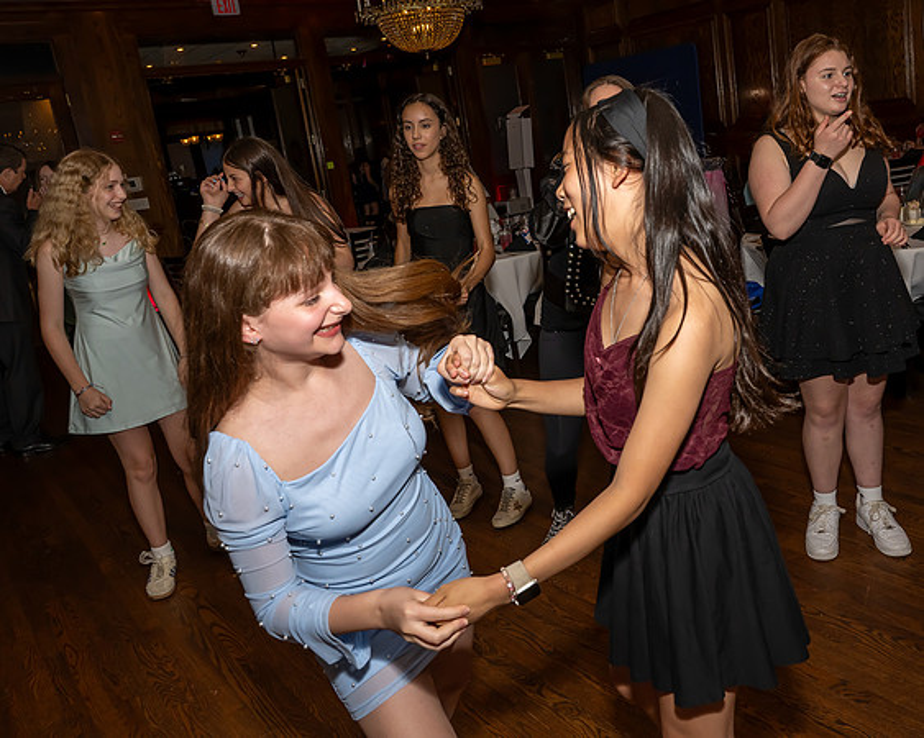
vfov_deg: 46.8
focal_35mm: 31
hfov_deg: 56.7
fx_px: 849
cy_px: 314
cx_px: 549
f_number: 8
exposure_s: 1/250
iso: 500
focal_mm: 24
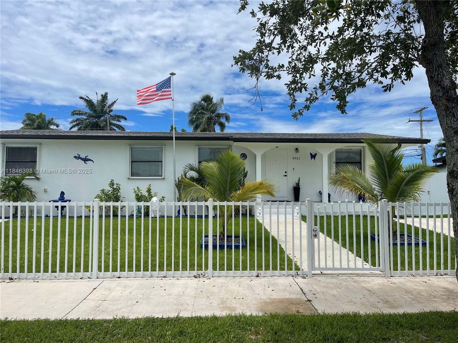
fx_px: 331
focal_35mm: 25
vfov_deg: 54.9
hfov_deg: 69.4
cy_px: 172
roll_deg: +0.6
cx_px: 229
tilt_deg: +1.3
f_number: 1.6
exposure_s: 1/6993
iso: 32
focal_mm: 5.1
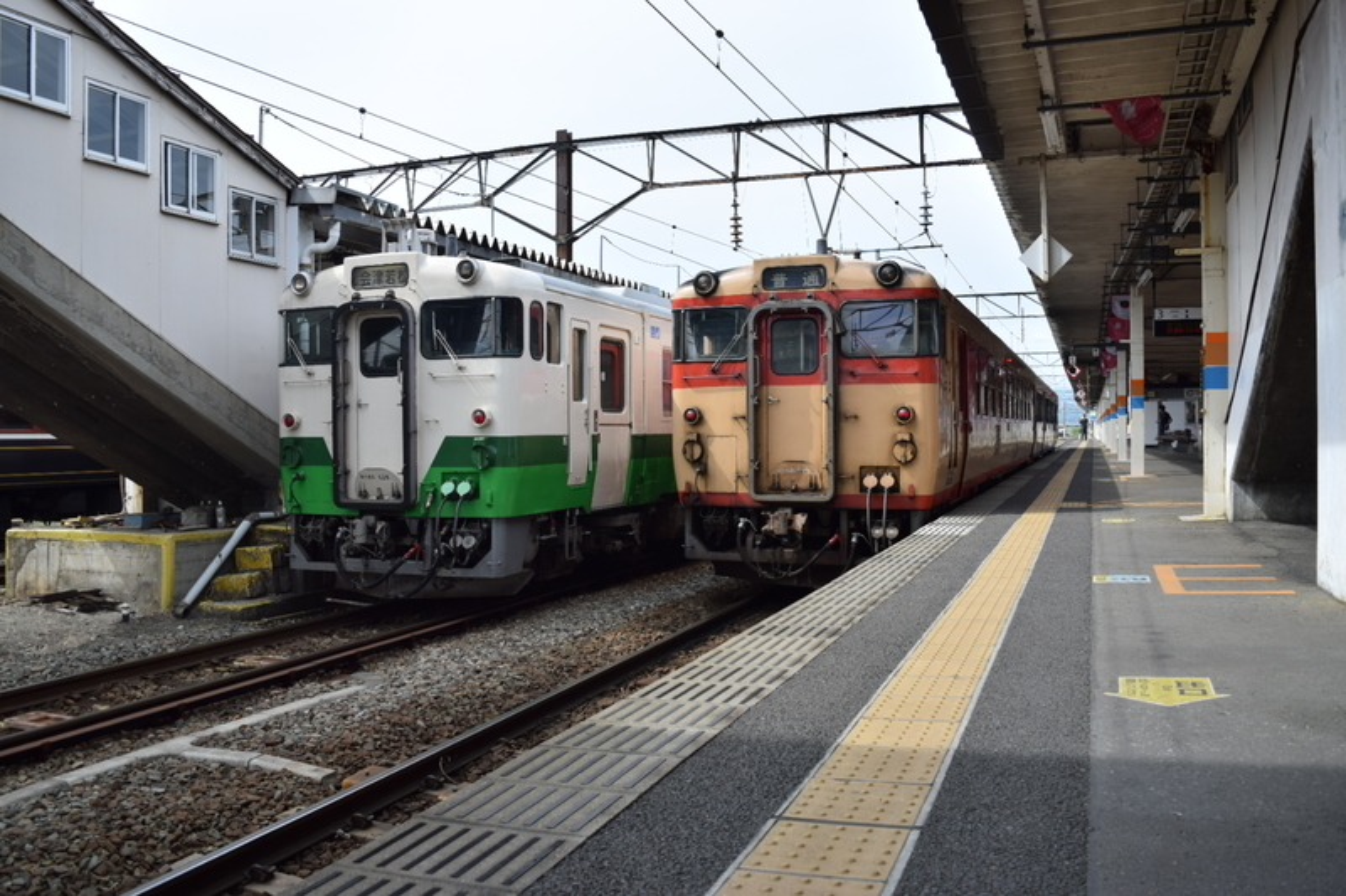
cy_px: 448
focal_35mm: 30
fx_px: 1121
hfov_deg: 61.9
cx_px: 673
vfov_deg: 43.6
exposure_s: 1/500
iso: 100
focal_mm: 20
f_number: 5
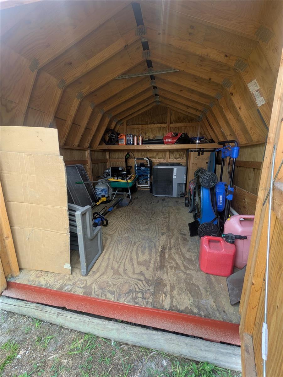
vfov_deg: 102.0
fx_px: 152
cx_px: 142
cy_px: 188
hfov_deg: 85.7
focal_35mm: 14
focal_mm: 1.83
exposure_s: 1/120
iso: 64
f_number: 2.2
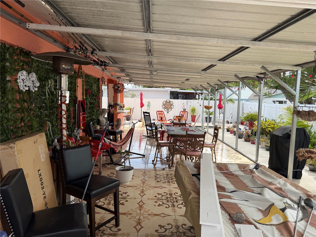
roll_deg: -1.1
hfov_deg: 71.6
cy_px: 118
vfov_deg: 56.8
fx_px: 219
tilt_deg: -4.3
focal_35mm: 24
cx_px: 158
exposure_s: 1/1522
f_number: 1.78
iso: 80
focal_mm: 6.76
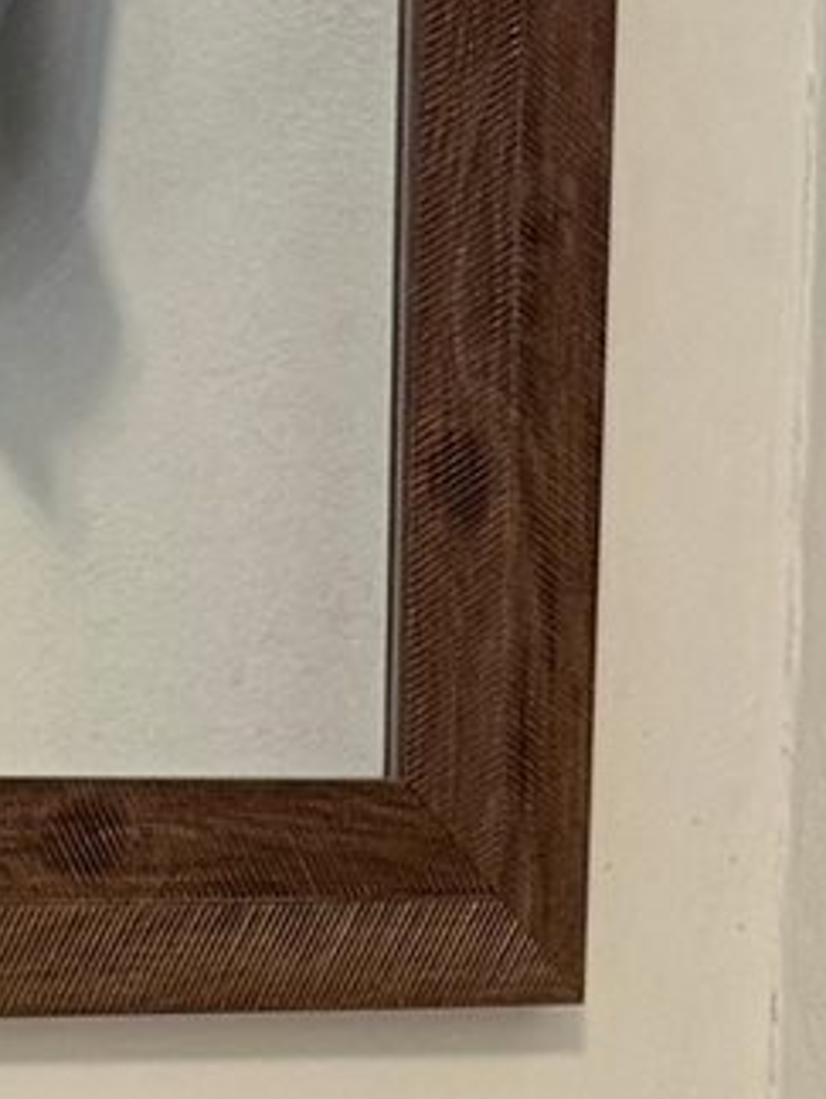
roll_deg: -1.6
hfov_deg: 8.7
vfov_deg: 10.4
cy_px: 2355
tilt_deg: -17.6
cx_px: 561
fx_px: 5430
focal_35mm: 171
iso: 200
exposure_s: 1/60
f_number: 1.78
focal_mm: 6.76
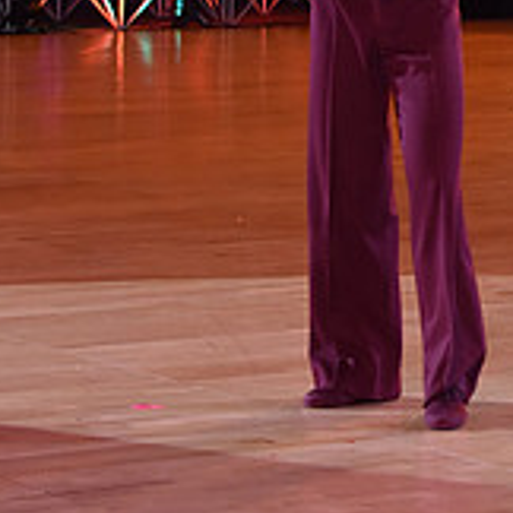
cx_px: 486
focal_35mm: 274
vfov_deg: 6.3
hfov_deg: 6.4
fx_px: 4594
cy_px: -336
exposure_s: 1/250
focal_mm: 90
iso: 1600
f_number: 4.5
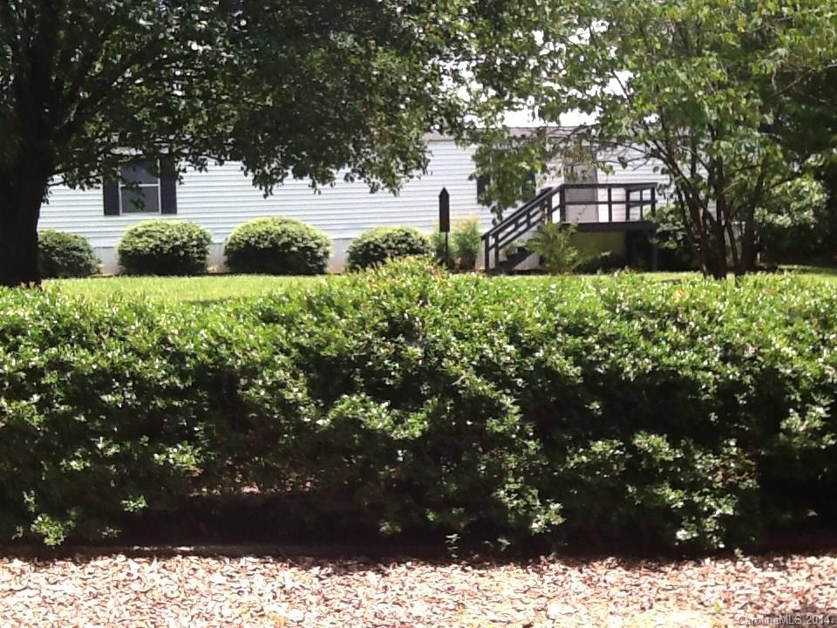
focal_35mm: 44
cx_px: 418
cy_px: 314
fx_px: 1064
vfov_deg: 32.9
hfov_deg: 42.9
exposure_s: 1/352
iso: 40
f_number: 2.4
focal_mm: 2.03
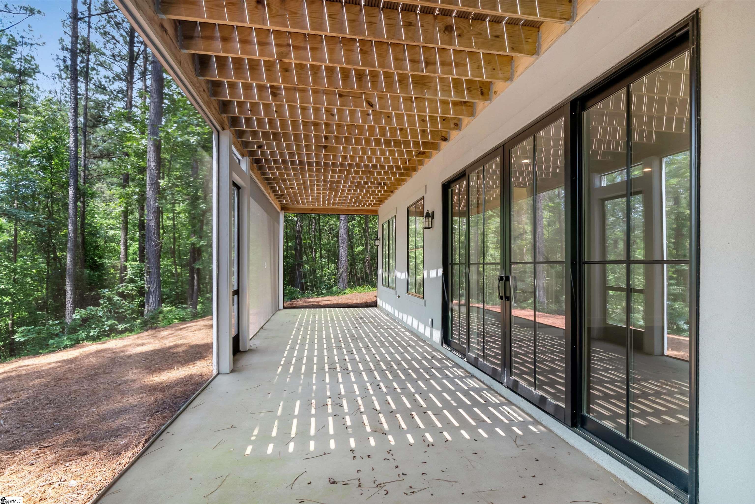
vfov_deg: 73.8
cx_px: 378
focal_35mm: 16
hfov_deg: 96.7
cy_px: 252
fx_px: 336
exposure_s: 1/20
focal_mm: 16
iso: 100
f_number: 8
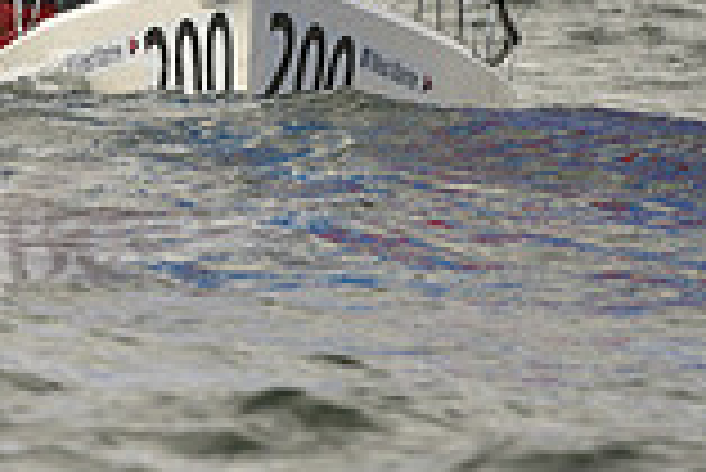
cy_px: -375
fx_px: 28992
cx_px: -513
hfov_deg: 1.4
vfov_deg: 0.9
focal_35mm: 1477
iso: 320
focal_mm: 400
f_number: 8
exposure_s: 1/1250
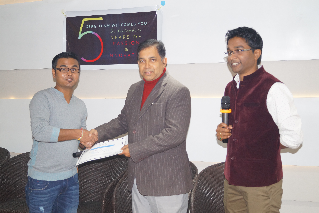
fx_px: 372
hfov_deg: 46.4
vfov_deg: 31.9
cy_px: 106
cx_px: 160
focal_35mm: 42
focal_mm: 28
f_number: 4.5
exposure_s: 1/160
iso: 800
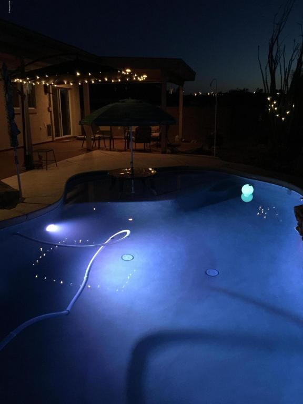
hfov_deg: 48.2
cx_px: 152
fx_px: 338
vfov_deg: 61.7
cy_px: 202
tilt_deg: -15.2
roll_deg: -0.7
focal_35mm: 29
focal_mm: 4.15
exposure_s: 1/4
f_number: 2.2
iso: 250
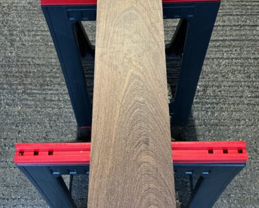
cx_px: 129
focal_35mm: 38
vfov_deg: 39.1
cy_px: 89
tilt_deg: -66.8
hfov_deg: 47.9
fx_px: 291
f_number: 1.8
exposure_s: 1/50
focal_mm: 3
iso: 250
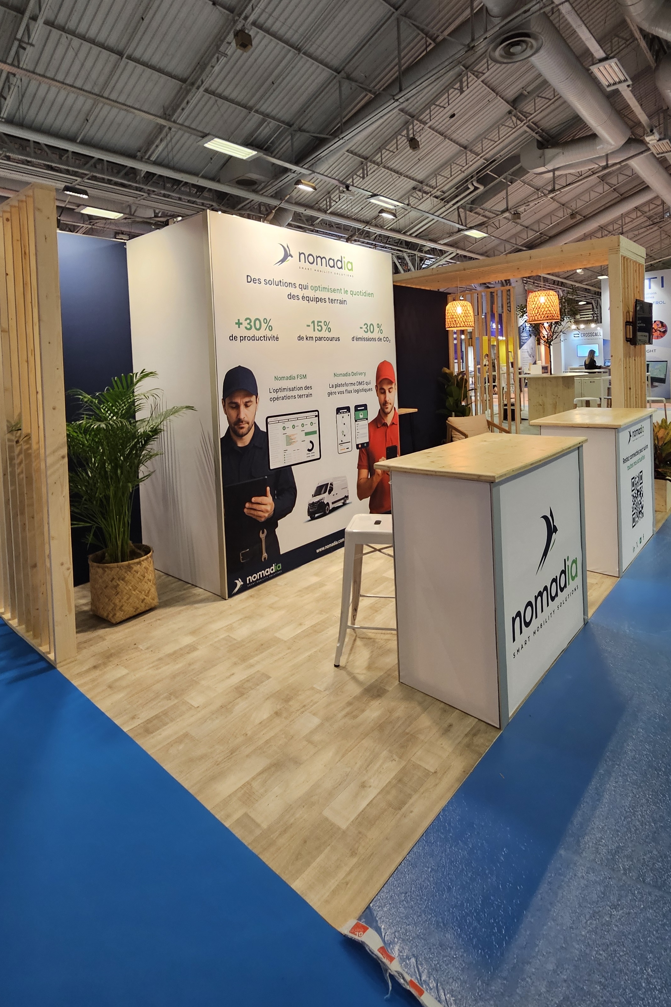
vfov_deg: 91.4
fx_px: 475
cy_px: 379
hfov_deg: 70.4
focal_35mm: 17
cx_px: 334
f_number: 2.2
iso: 250
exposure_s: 1/50
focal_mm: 2.2
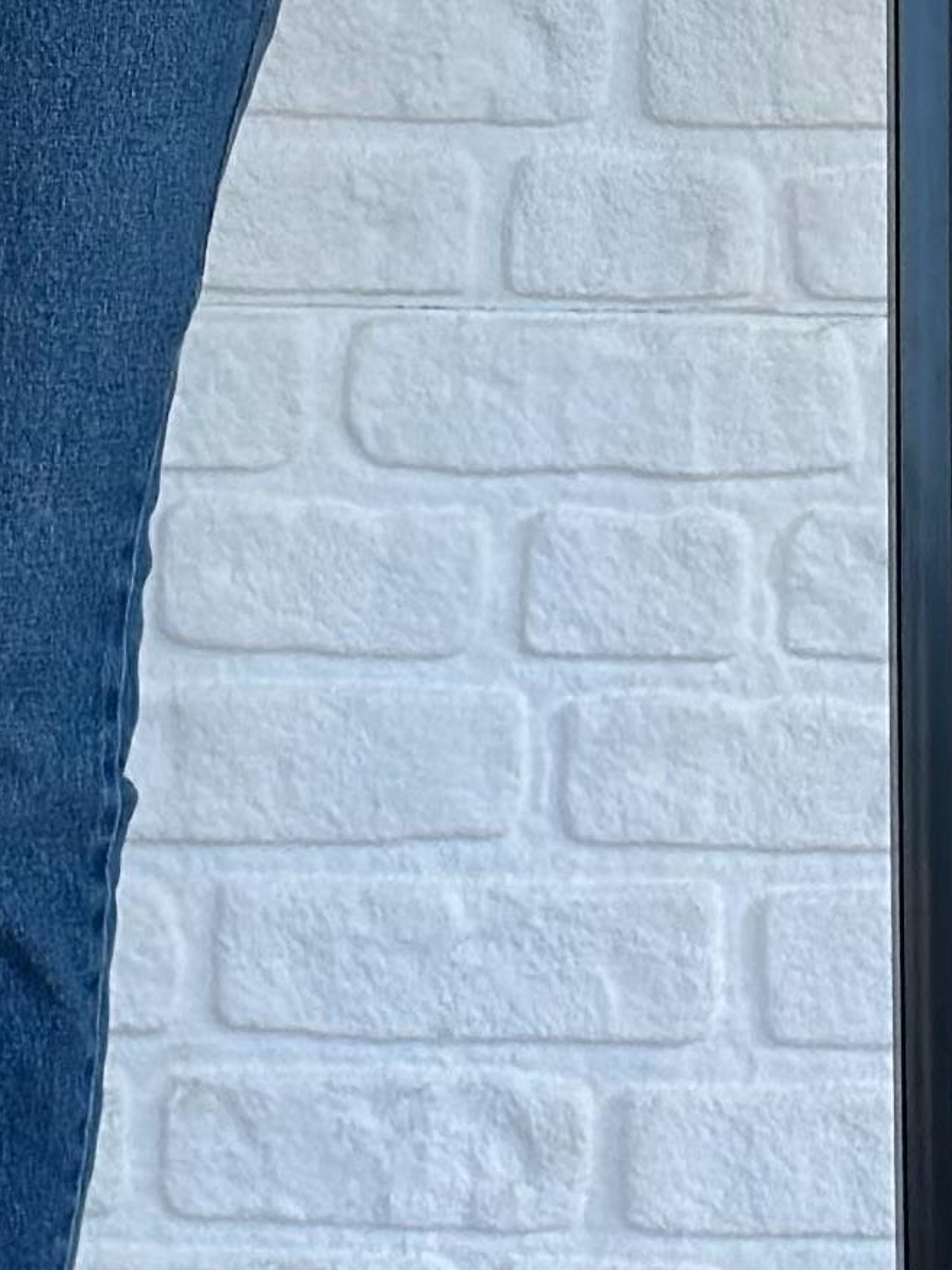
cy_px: -278
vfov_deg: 8.8
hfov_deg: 6.7
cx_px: -262
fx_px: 8104
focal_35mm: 221
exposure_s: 1/414
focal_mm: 6.86
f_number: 1.78
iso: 80
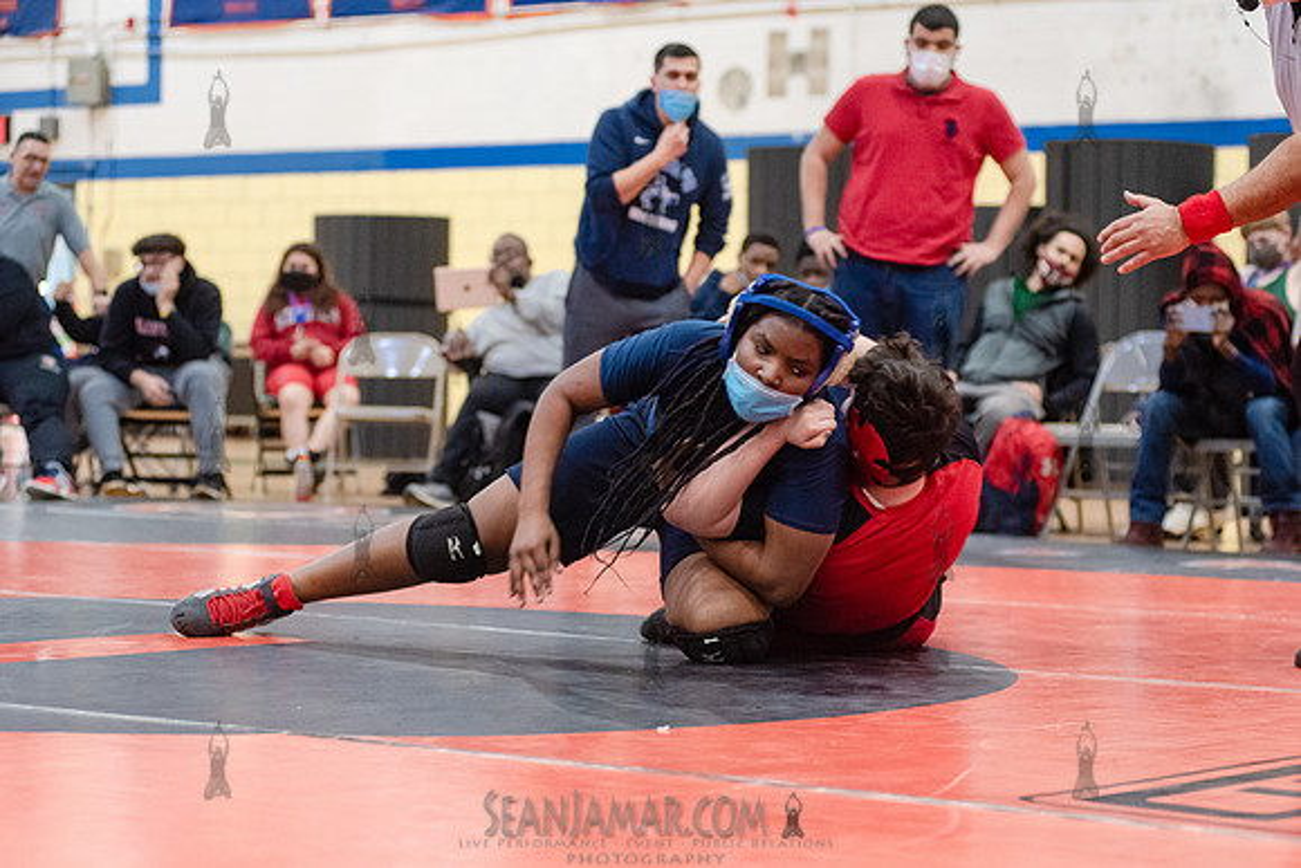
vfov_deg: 15.0
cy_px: 434
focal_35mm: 91
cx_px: 650
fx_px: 3304
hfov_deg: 22.3
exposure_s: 1/320
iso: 4000
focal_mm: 80
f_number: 3.5
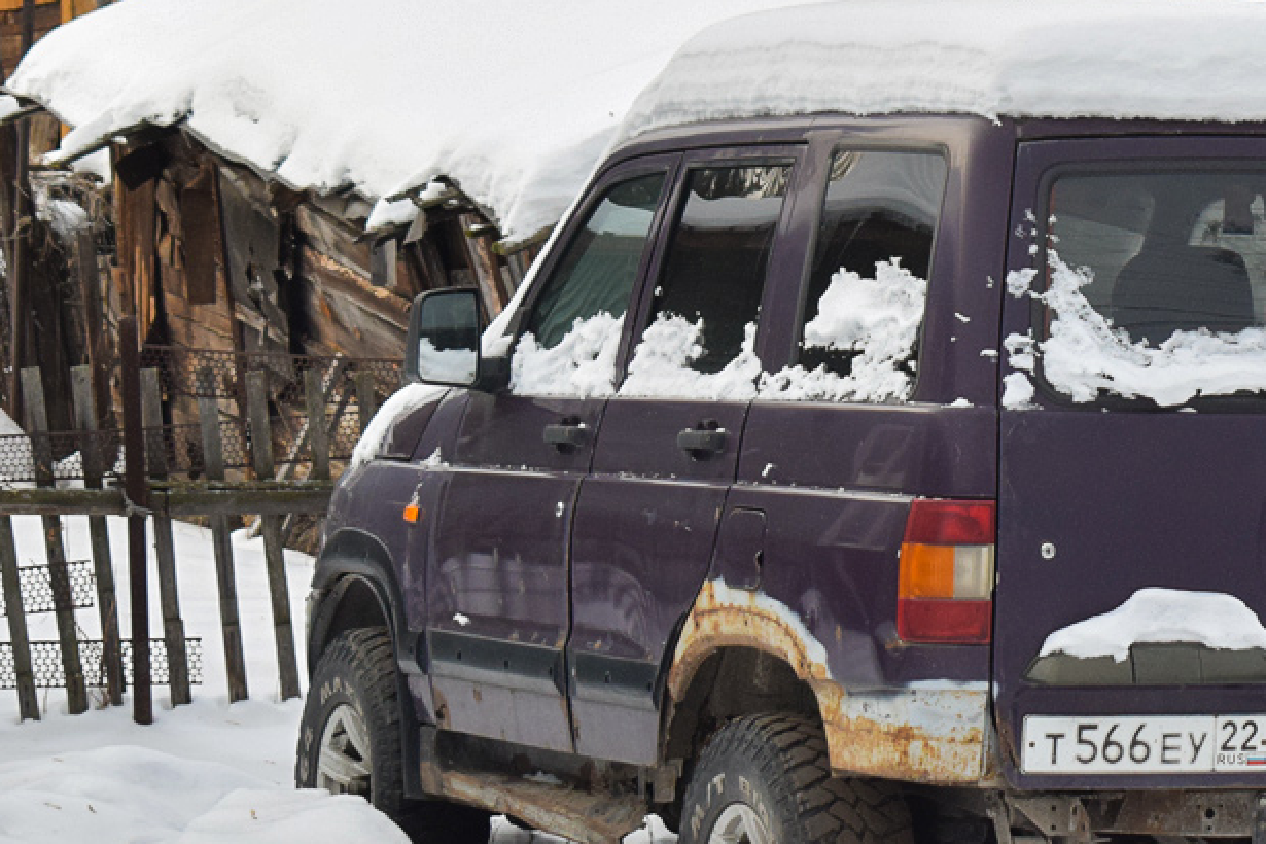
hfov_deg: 12.7
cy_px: 371
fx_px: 5661
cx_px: 1035
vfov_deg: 8.5
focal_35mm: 161
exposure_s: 1/800
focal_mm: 55
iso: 800
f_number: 6.3
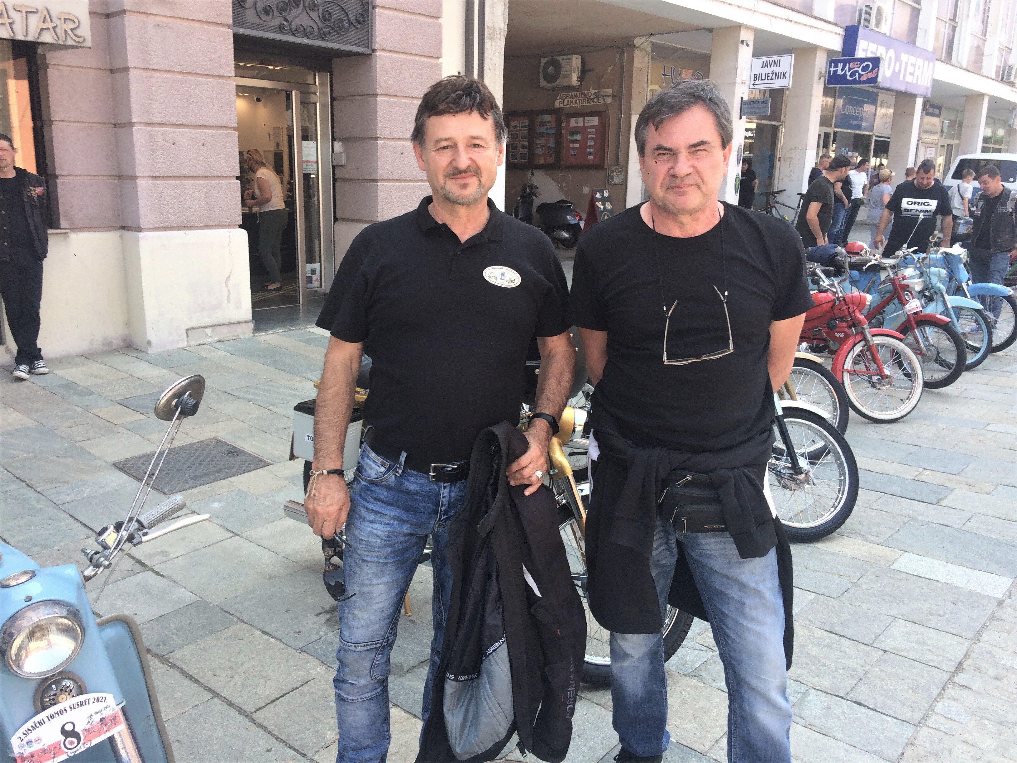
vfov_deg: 48.2
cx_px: 508
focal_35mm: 29
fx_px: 852
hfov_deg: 61.7
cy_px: 382
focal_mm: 4.15
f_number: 2.2
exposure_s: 1/311
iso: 32
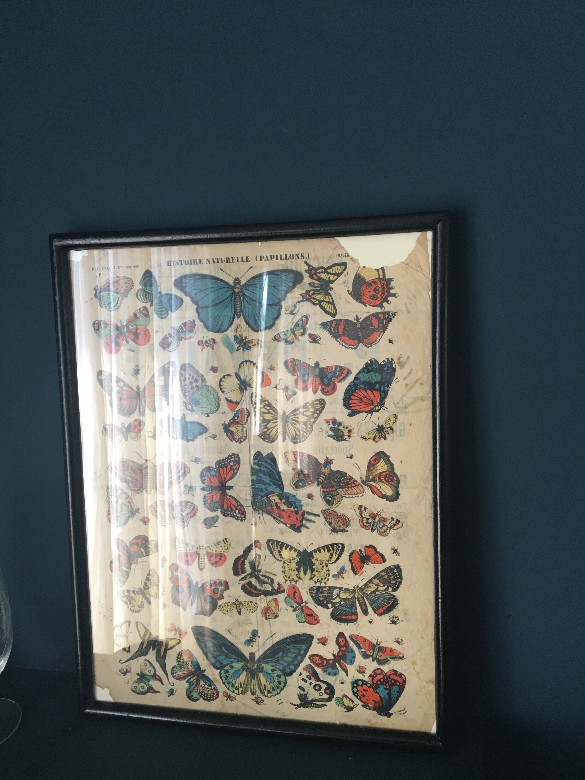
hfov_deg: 48.2
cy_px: 390
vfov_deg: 61.7
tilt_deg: -11.4
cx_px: 292
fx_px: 653
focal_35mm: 29
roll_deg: +2.1
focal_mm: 4.15
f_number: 2.2
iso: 50
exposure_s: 1/33
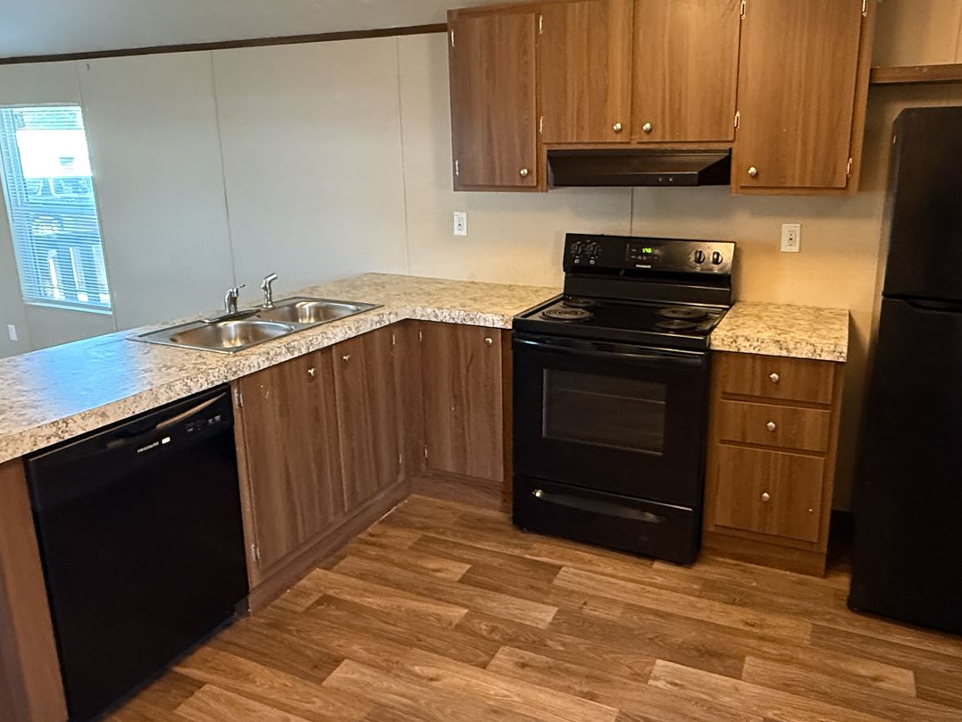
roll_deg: +0.0
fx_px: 723
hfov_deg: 67.0
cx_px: 548
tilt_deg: -13.8
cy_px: 332
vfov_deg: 53.0
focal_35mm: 26
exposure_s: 1/60
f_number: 2.2
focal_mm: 2.22
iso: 640
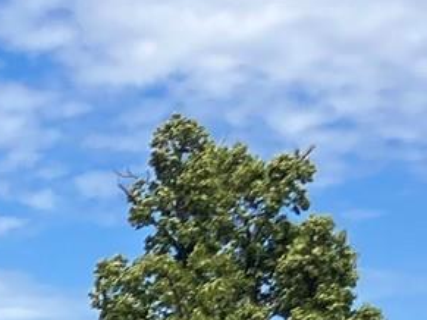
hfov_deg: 9.4
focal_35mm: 197
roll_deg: -0.2
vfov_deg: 7.3
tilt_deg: +2.3
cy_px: 583
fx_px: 2429
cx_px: -442
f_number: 1.8
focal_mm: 3.99
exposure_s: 1/1799
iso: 32
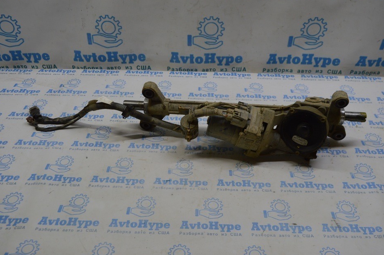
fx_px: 384
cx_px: 193
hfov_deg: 53.2
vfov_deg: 36.8
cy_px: 120
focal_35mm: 36
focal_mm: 22
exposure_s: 1/100
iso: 400
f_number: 5
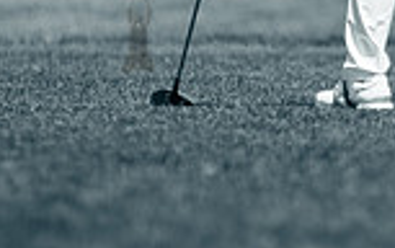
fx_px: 7070
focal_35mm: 656
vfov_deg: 2.0
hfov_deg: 3.2
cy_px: -97
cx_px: 470
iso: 200
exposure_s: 1/4000
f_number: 2.8
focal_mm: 170
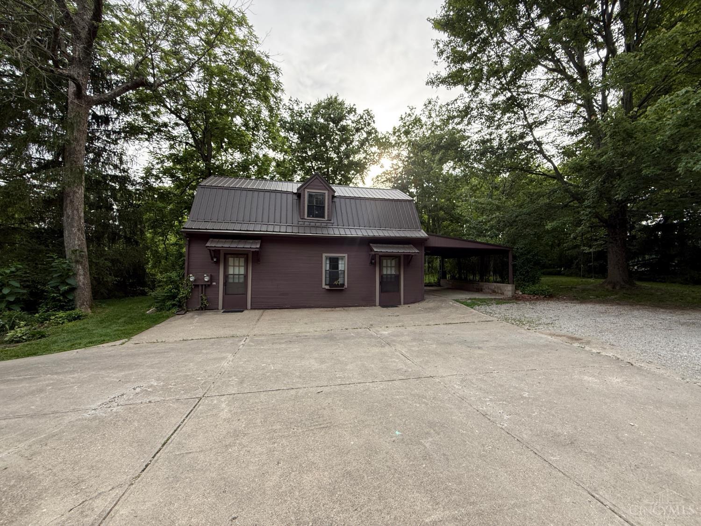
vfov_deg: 85.7
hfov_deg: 102.1
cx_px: 350
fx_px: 284
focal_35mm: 14
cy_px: 263
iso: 64
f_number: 2.2
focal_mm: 2.22
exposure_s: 1/307
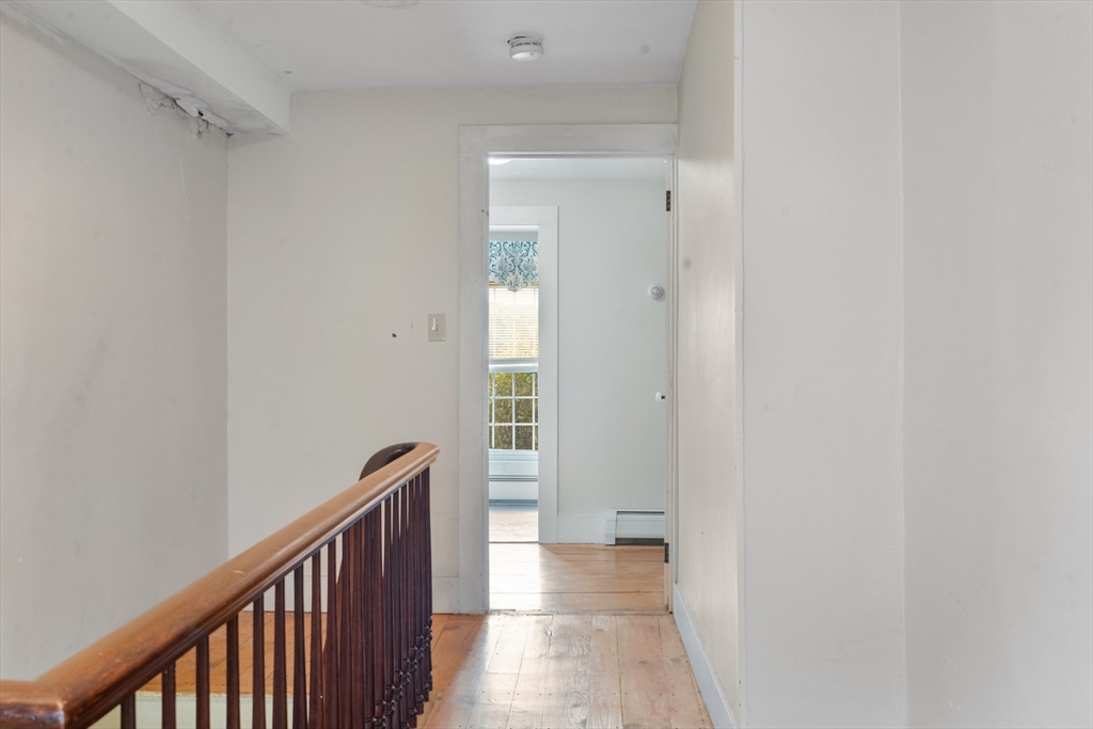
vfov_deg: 37.9
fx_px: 1063
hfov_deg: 54.4
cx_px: 546
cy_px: 364
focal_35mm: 35
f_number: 10
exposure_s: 1.3
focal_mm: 35
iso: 800
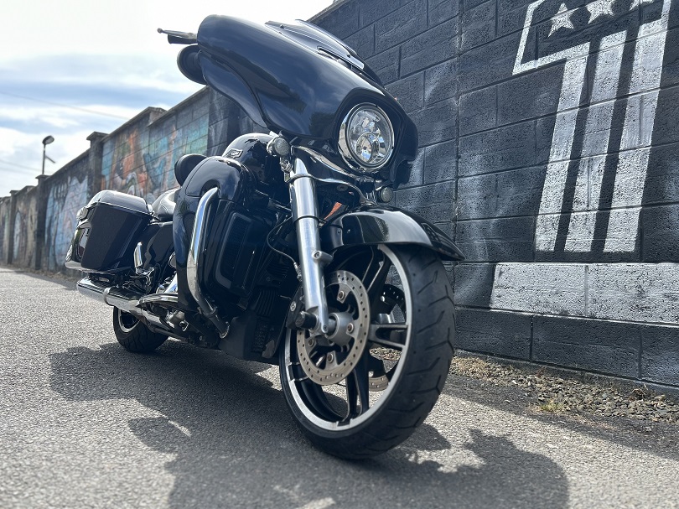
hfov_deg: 67.3
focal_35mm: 26
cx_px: 340
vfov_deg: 53.0
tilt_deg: +2.8
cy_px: 254
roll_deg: -1.8
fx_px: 510
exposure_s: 1/1089
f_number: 1.5
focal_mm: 5.7
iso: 50
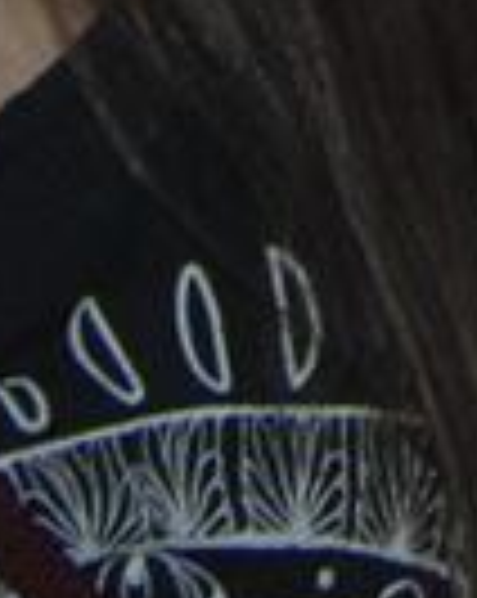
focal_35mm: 292
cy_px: -962
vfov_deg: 6.3
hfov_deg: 5.1
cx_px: 1282
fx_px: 5165
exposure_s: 1/60
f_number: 5.6
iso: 400
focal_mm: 24
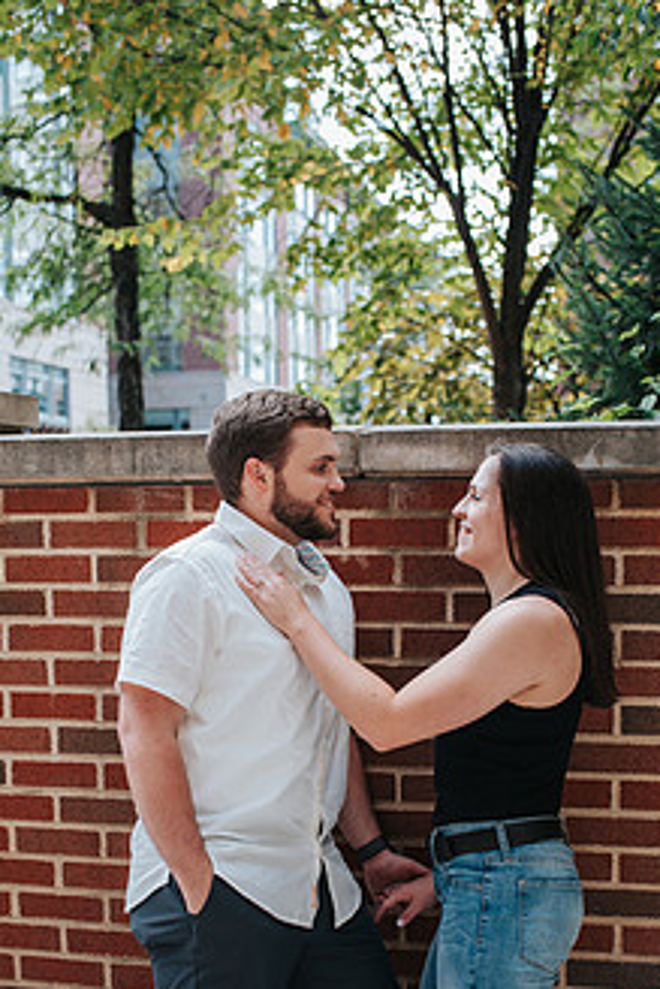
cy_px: 645
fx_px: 1319
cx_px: 377
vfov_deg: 40.7
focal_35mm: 48
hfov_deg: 28.1
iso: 220
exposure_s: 1/250
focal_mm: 35
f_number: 3.2
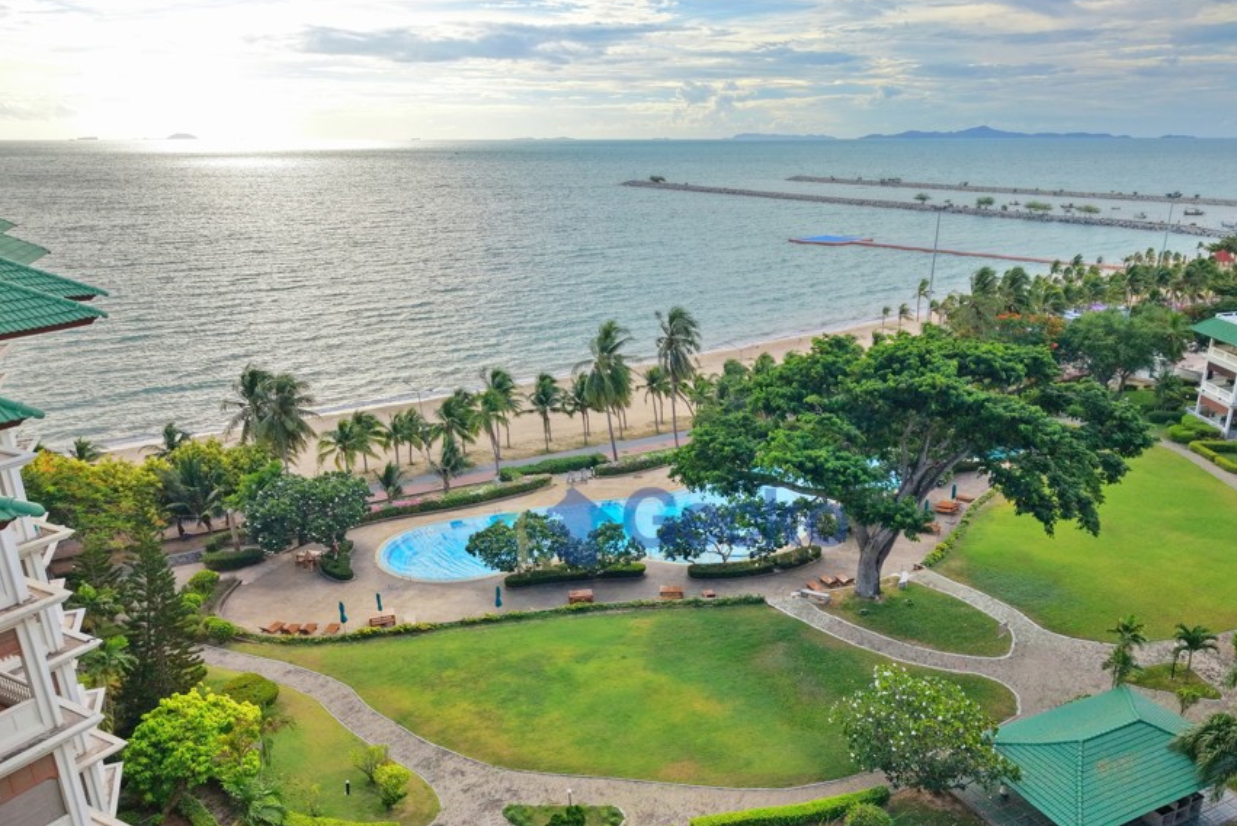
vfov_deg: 44.6
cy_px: 522
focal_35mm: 29
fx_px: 997
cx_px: 674
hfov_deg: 63.5
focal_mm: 8.67
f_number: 1.8
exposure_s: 1/15
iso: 400
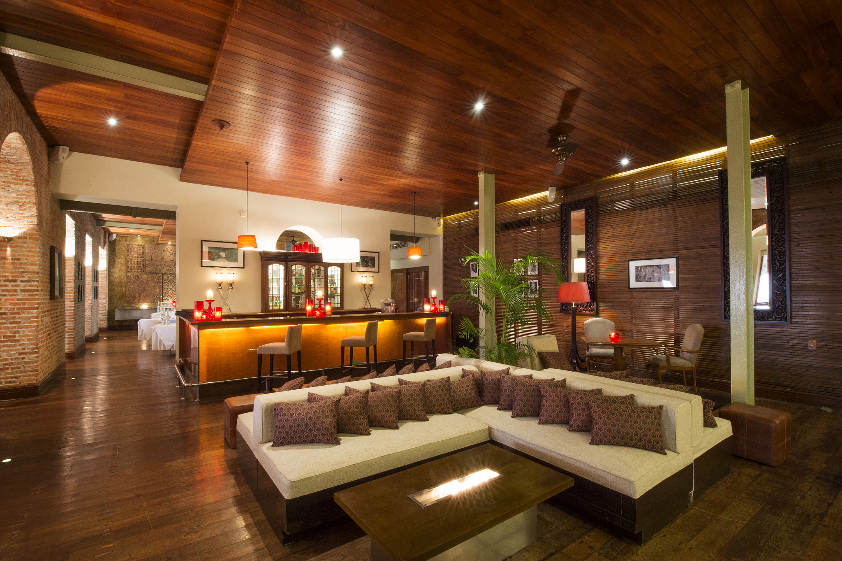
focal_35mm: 16
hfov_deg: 96.8
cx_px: 421
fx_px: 374
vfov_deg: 73.7
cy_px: 280
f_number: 22
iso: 800
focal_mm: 16
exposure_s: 5
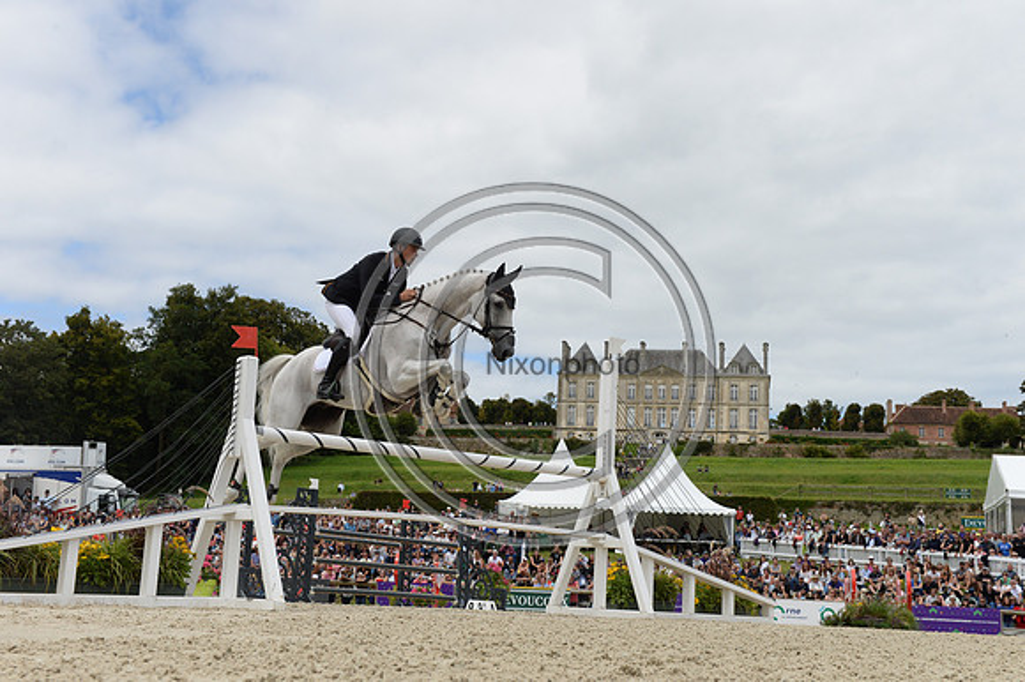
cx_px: 512
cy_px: 341
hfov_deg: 39.6
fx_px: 1423
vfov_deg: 27.0
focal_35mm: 50
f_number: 9
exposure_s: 1/3200
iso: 1250
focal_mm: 50
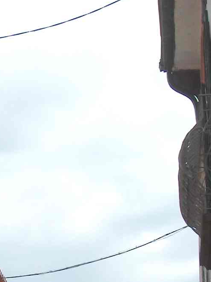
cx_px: -95
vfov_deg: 12.7
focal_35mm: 153
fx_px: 1244
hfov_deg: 9.5
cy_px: 315
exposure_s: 1/826
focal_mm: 8
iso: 100
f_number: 4.8
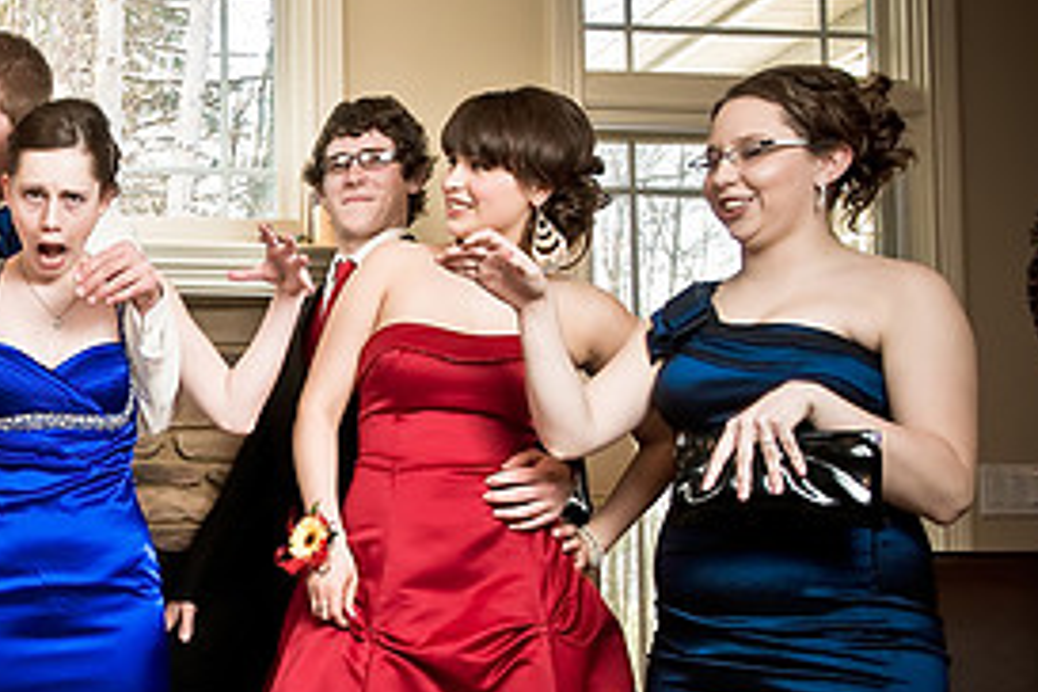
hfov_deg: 35.3
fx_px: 1470
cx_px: 8
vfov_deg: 26.2
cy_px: 504
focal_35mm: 51
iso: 400
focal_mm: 24
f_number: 5.6
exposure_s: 1/60
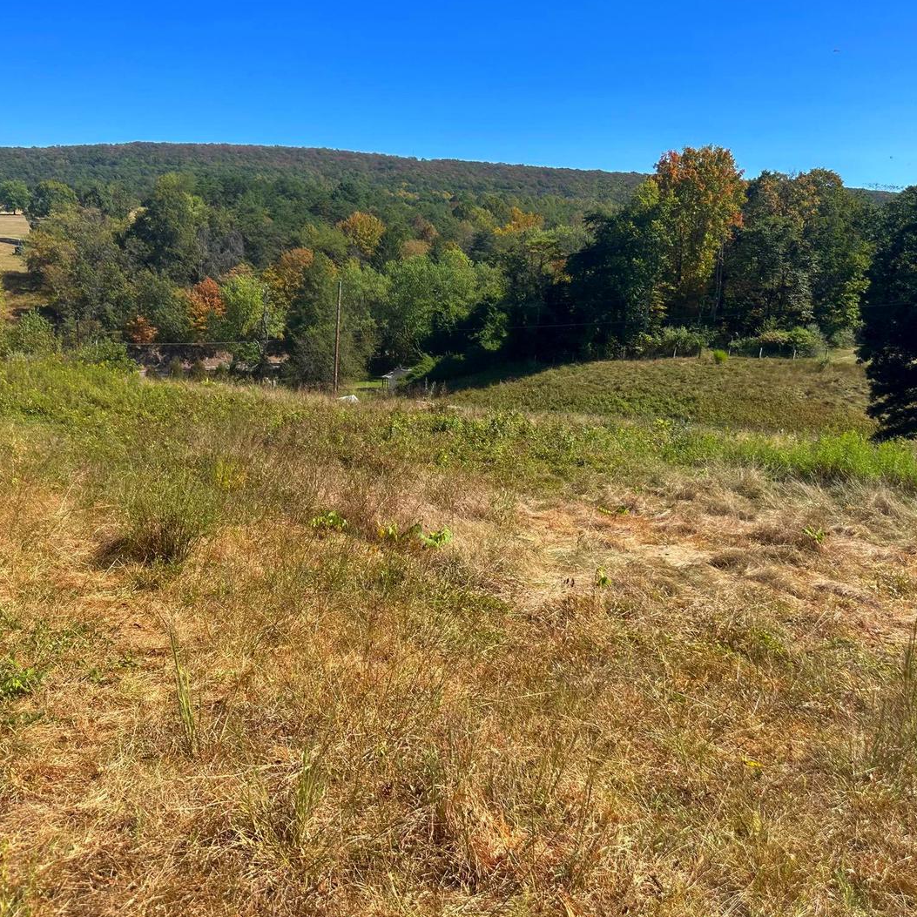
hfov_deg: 55.2
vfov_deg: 55.6
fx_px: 869
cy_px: 451
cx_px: 361
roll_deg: -2.3
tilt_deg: -12.7
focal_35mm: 29
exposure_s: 1/2660
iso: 80
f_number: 1.78
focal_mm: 6.86
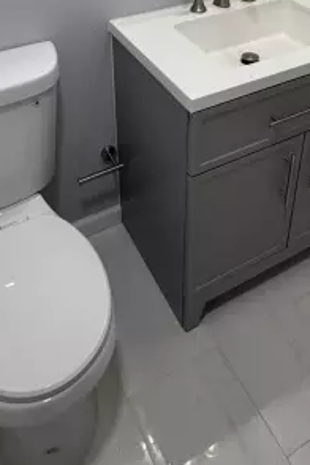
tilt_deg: -23.3
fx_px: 478
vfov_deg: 45.0
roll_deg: +0.2
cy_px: 13
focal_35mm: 37
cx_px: 149
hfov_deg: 35.9
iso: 125
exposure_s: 1/120
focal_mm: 2.22
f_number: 2.2
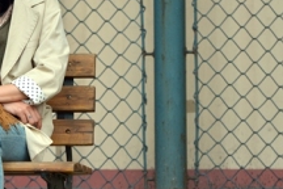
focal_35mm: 451
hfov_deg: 4.6
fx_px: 3545
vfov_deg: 3.0
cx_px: 12
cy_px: 58
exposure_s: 1/320
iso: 200
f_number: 2.8
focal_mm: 150
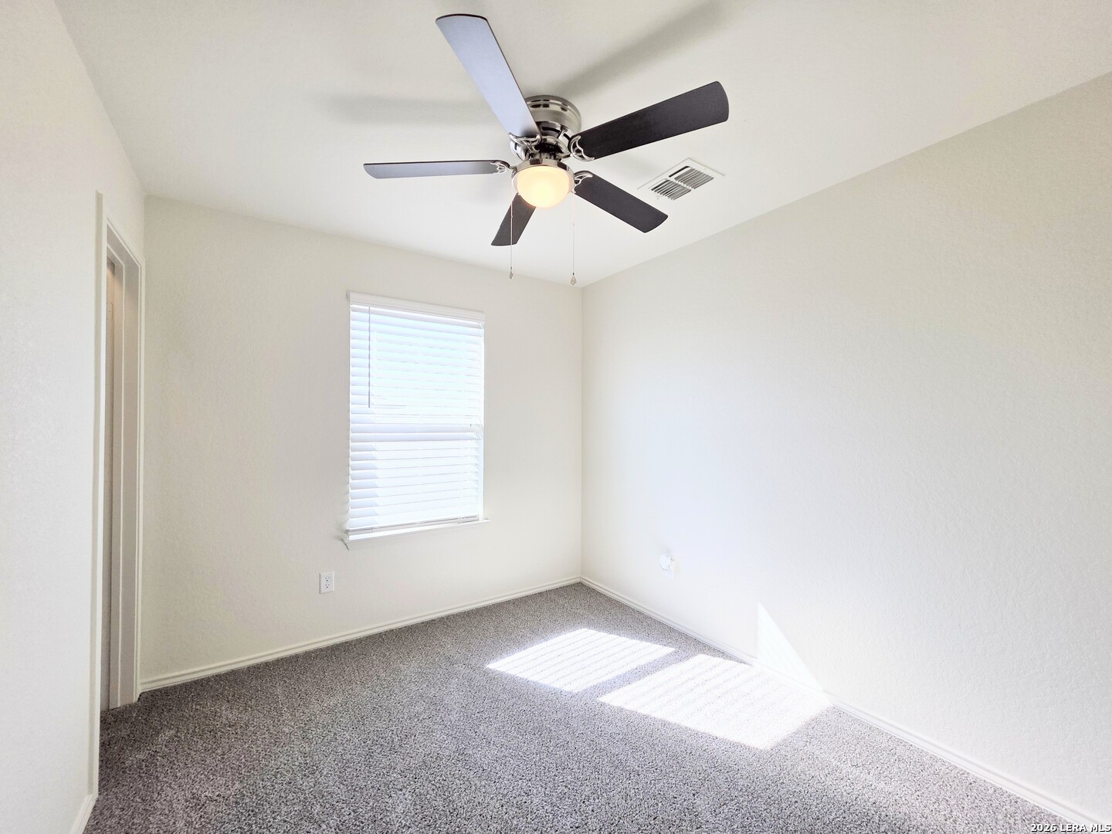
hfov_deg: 106.2
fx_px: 418
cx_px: 556
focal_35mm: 13
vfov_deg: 89.9
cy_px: 417
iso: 40
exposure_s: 1/274
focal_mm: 2.2
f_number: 1.9
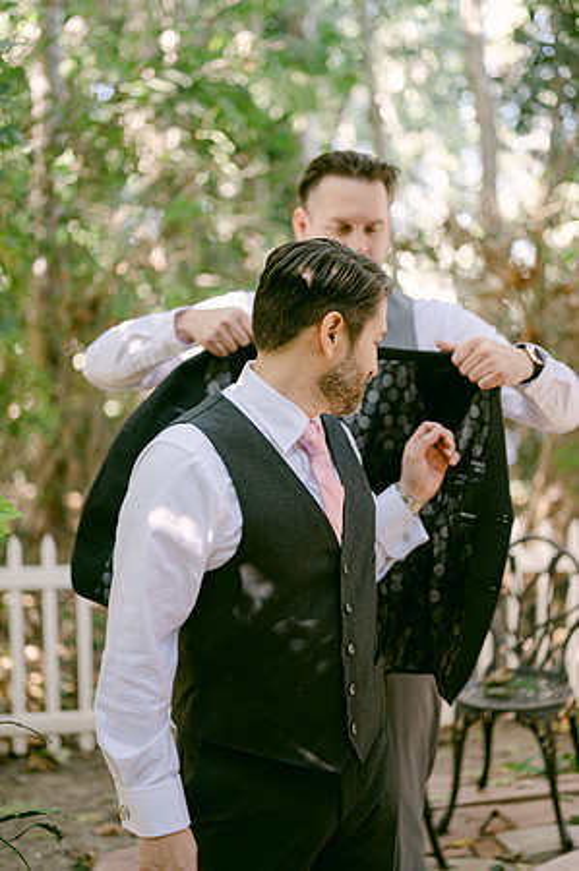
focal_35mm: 50
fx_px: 1209
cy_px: 436
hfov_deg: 26.9
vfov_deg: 39.6
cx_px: 290
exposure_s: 1/125
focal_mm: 50
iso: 200
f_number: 1.8
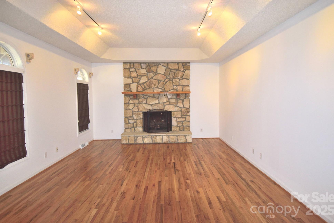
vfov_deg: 64.5
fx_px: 176
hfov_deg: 86.9
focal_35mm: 19
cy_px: 107
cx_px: 171
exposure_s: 1/60
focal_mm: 12
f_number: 4.8
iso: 400
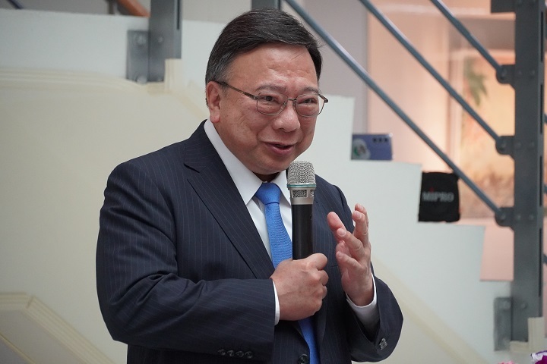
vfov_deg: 7.3
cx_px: 274
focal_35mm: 188
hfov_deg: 11.0
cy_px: 182
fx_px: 2849
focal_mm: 125
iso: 5000
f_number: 5.6
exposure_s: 1/200
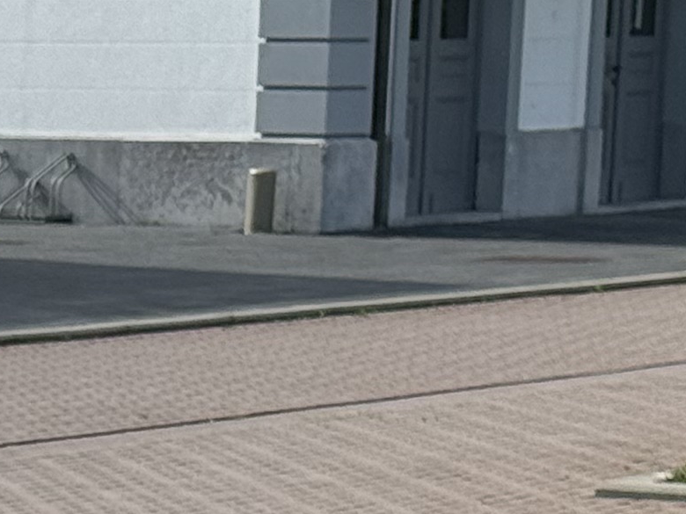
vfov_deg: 5.8
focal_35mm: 248
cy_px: 1057
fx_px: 4915
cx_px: -448
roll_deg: -0.5
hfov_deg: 7.8
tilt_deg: -11.5
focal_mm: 6.76
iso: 100
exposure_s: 1/3891
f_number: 1.78
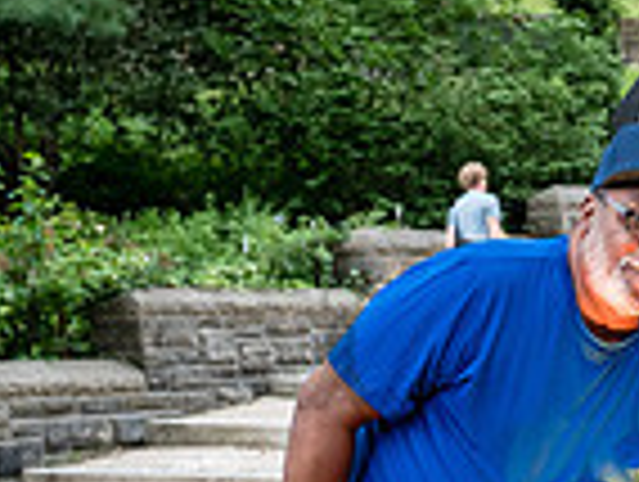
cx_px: 965
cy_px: 410
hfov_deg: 15.4
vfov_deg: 12.5
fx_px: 2182
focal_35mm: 118
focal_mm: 26
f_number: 4.5
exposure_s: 1/40
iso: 1600
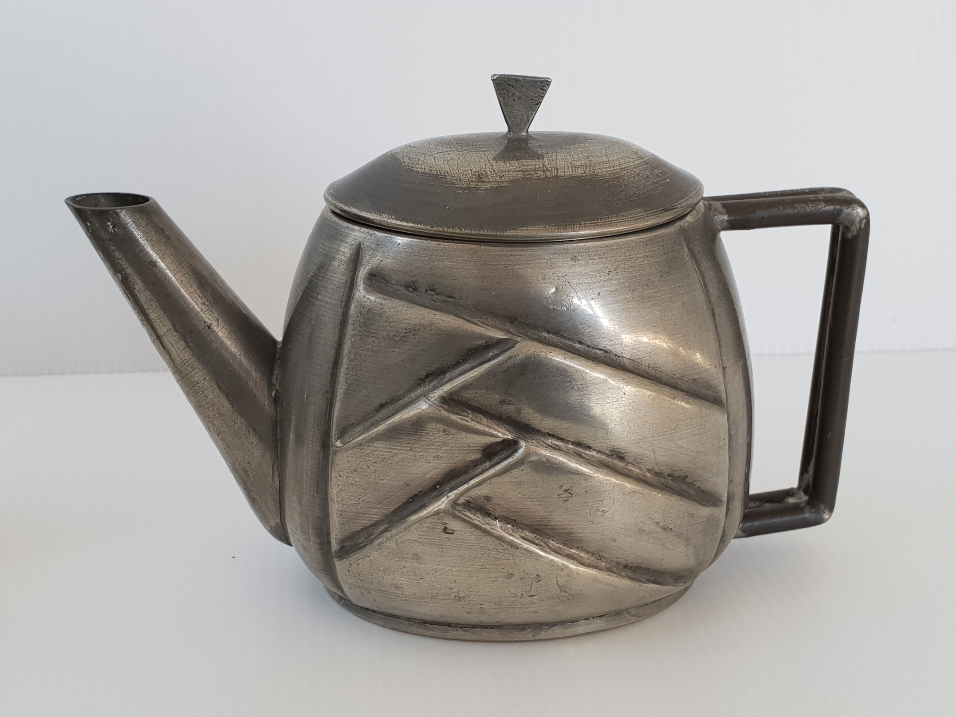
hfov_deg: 67.3
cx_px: 478
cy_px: 358
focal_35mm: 26
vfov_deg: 53.1
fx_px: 718
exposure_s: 1/100
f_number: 2.4
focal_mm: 4.3
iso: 80
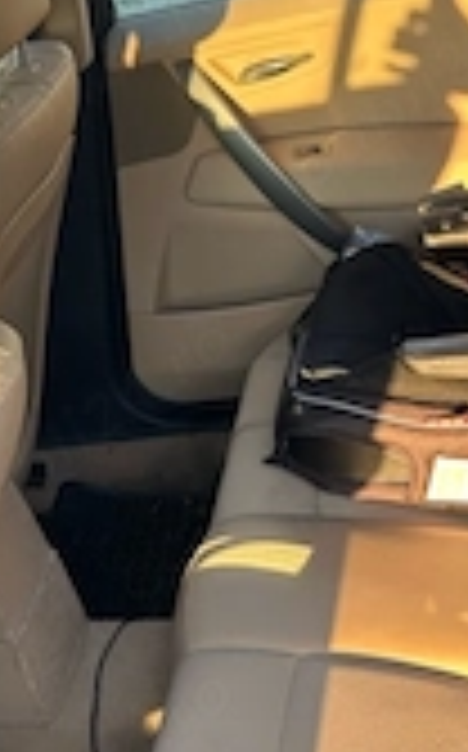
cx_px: 176
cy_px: 486
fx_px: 1350
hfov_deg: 19.6
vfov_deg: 30.9
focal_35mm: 66
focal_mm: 5.7
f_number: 1.5
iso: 32
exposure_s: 1/121
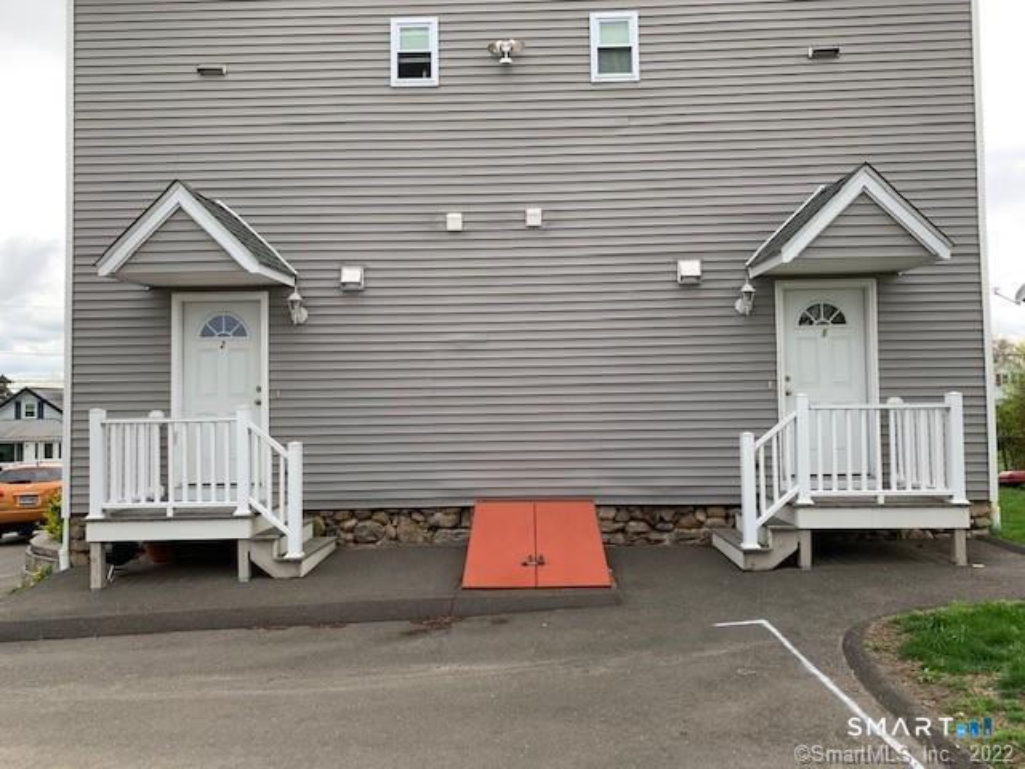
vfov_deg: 53.1
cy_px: 384
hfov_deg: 67.3
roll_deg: +0.4
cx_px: 512
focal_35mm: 26
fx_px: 770
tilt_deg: +3.2
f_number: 1.8
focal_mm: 4.25
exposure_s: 1/156
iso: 25
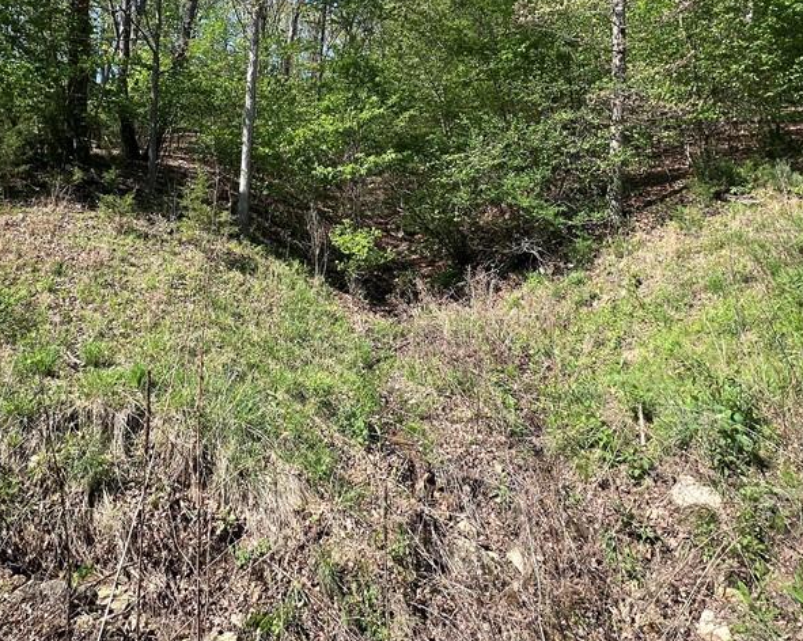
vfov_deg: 59.1
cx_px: 317
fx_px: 523
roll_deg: +1.4
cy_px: 147
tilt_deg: +6.9
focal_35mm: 22
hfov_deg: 74.2
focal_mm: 1.57
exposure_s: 1/513
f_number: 1.8
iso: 32
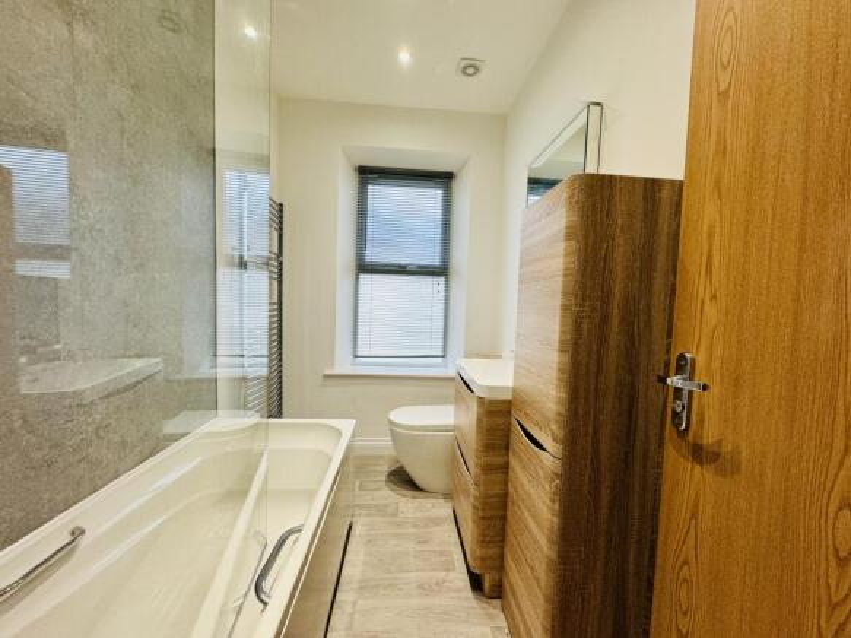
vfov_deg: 85.7
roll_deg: -1.2
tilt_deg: -3.0
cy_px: 319
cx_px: 426
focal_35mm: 14
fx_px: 344
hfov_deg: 102.1
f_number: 2.2
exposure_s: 1/100
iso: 100
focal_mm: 2.22
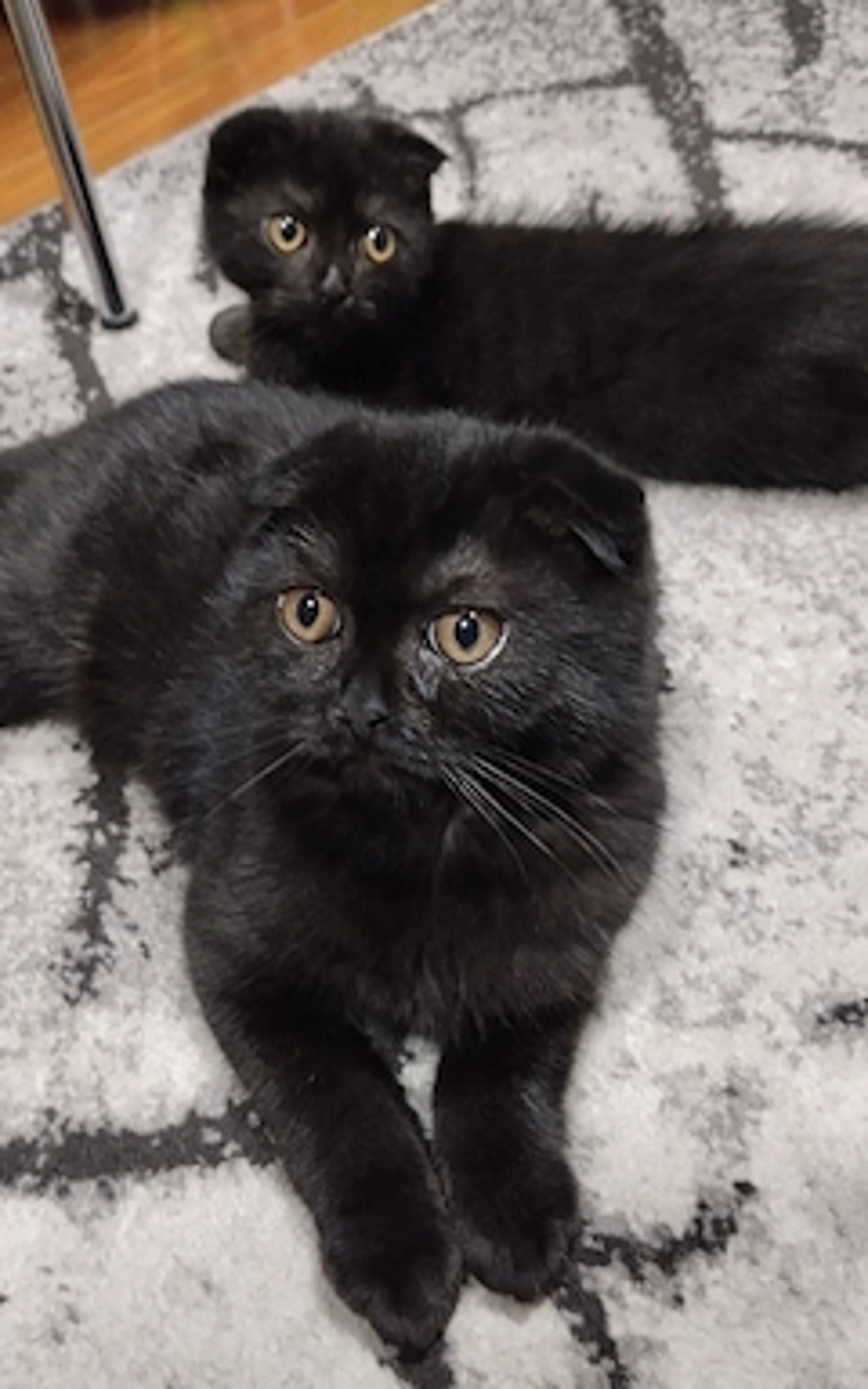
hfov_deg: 39.4
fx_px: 1211
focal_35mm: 32
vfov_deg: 59.6
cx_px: 398
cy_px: 709
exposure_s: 1/20
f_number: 1.8
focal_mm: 4.22
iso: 400
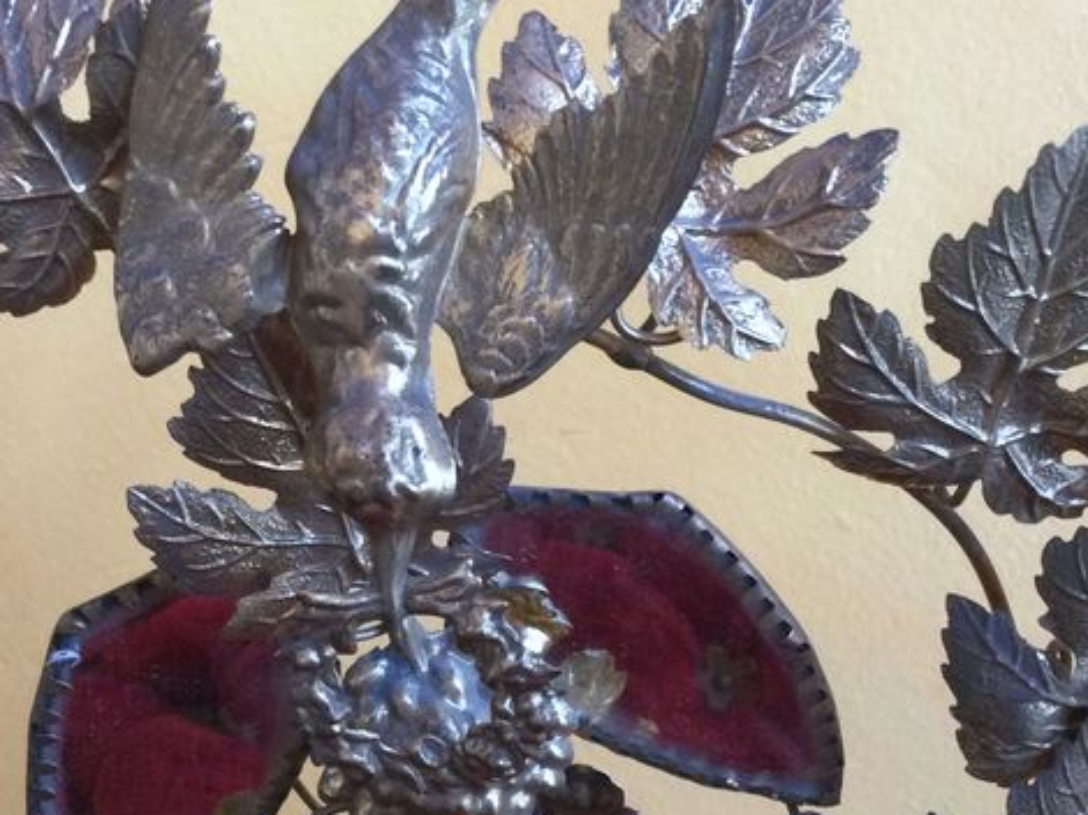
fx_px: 2073
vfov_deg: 22.2
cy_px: 456
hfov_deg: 29.2
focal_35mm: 66
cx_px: 380
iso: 100
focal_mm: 3.3
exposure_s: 1/33
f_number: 2.4
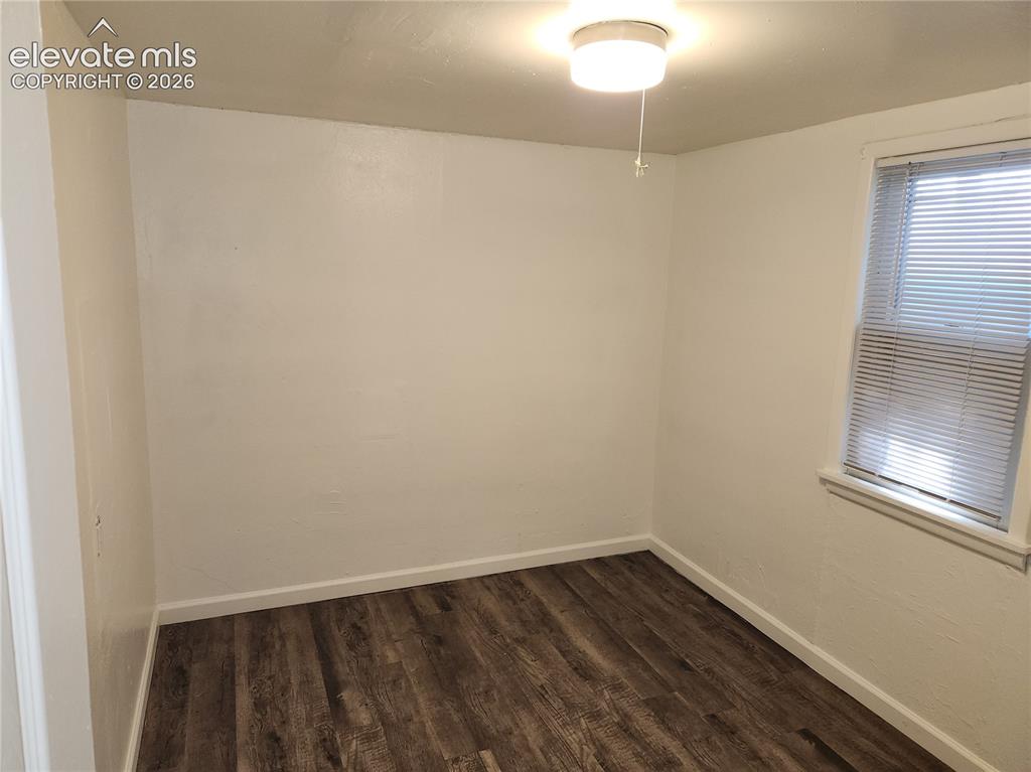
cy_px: 386
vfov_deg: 58.8
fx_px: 685
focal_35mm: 23
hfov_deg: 74.0
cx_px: 516
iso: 80
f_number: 1.8
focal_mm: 5.4
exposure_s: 1/60
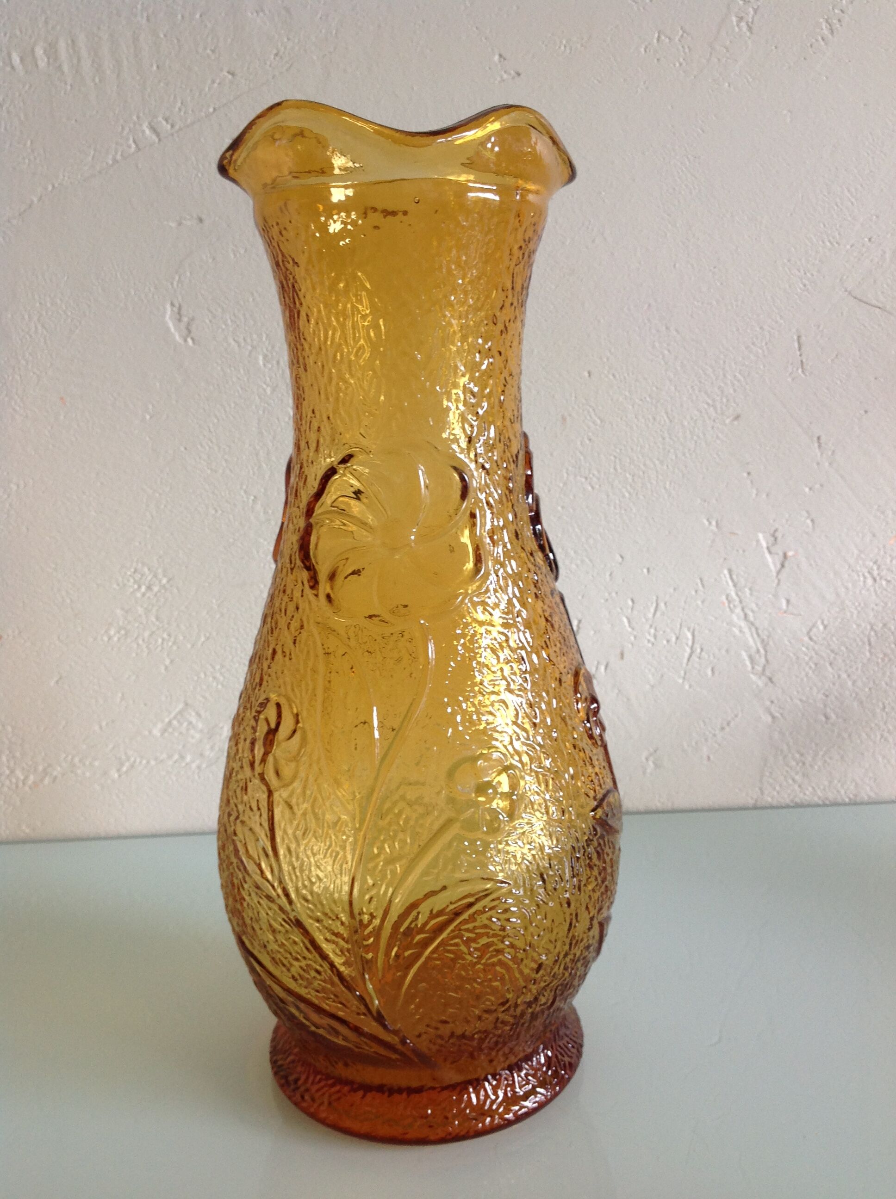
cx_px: 448
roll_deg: +3.1
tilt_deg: -11.8
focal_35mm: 35
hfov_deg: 40.6
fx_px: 1211
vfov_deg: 52.7
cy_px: 600
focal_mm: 4.28
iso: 50
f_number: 2.4
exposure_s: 1/20
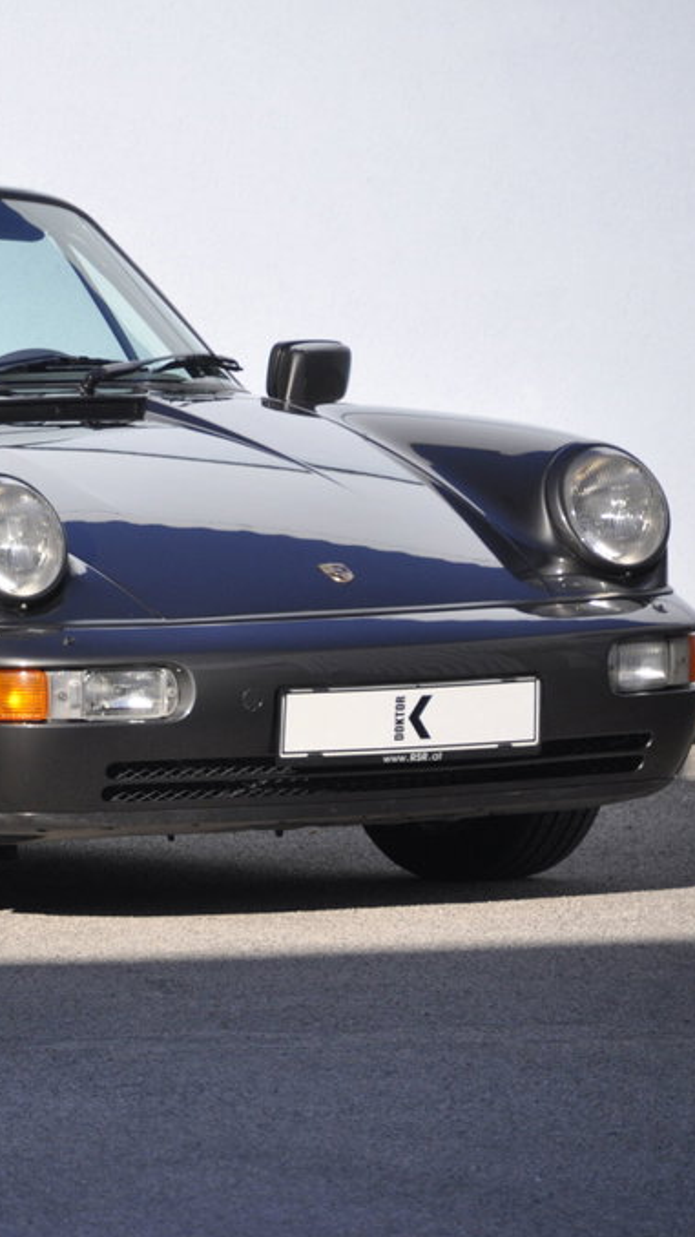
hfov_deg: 3.0
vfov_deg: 5.4
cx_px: -130
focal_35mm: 403
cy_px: 618
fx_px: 13213
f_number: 6
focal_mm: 170
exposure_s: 1/640
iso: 500
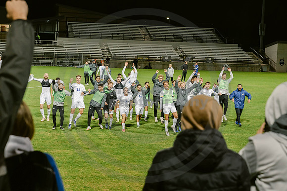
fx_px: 558
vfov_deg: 19.5
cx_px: 143
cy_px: 96
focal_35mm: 70
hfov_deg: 28.8
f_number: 5
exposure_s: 1/160
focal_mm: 70
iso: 2000
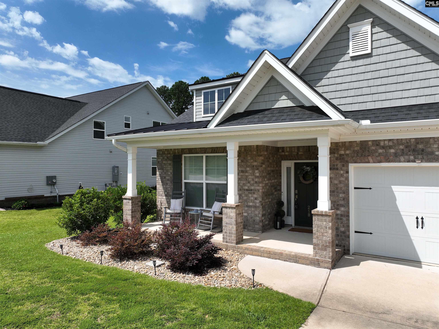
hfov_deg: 71.6
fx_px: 304
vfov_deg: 56.8
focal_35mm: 24
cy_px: 164
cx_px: 220
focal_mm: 12.29
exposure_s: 1/2500
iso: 100
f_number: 2.8
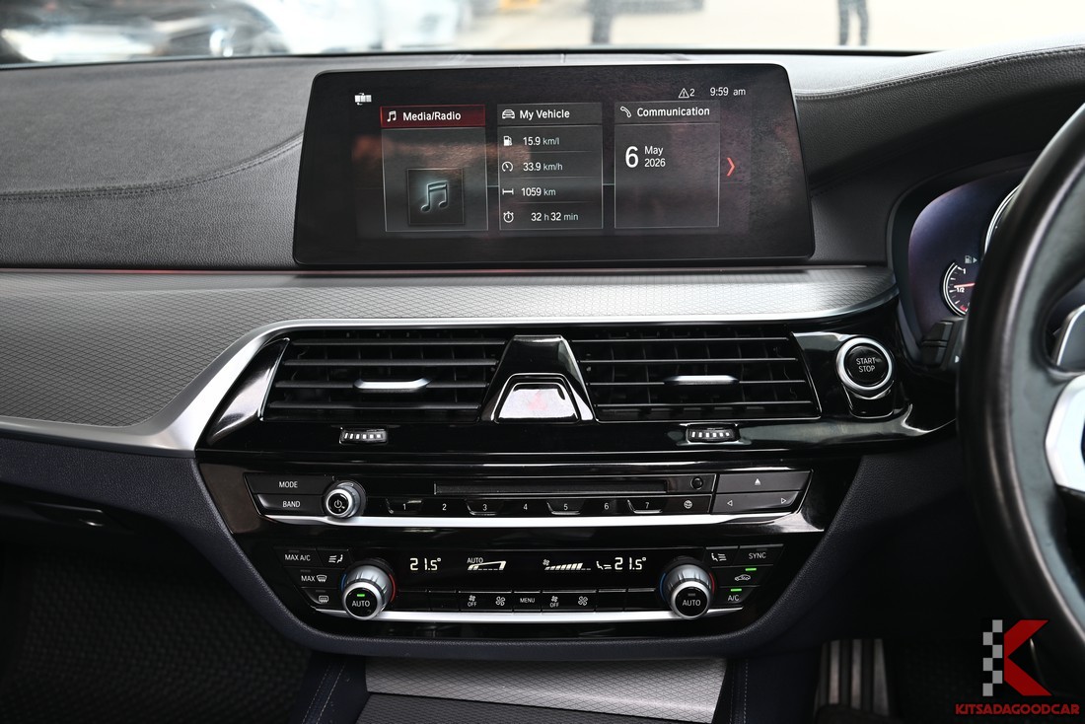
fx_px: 1055
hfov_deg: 54.4
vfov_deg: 37.9
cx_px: 542
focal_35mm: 35
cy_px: 362
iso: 200
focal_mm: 35
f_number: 5.6
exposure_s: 1/60
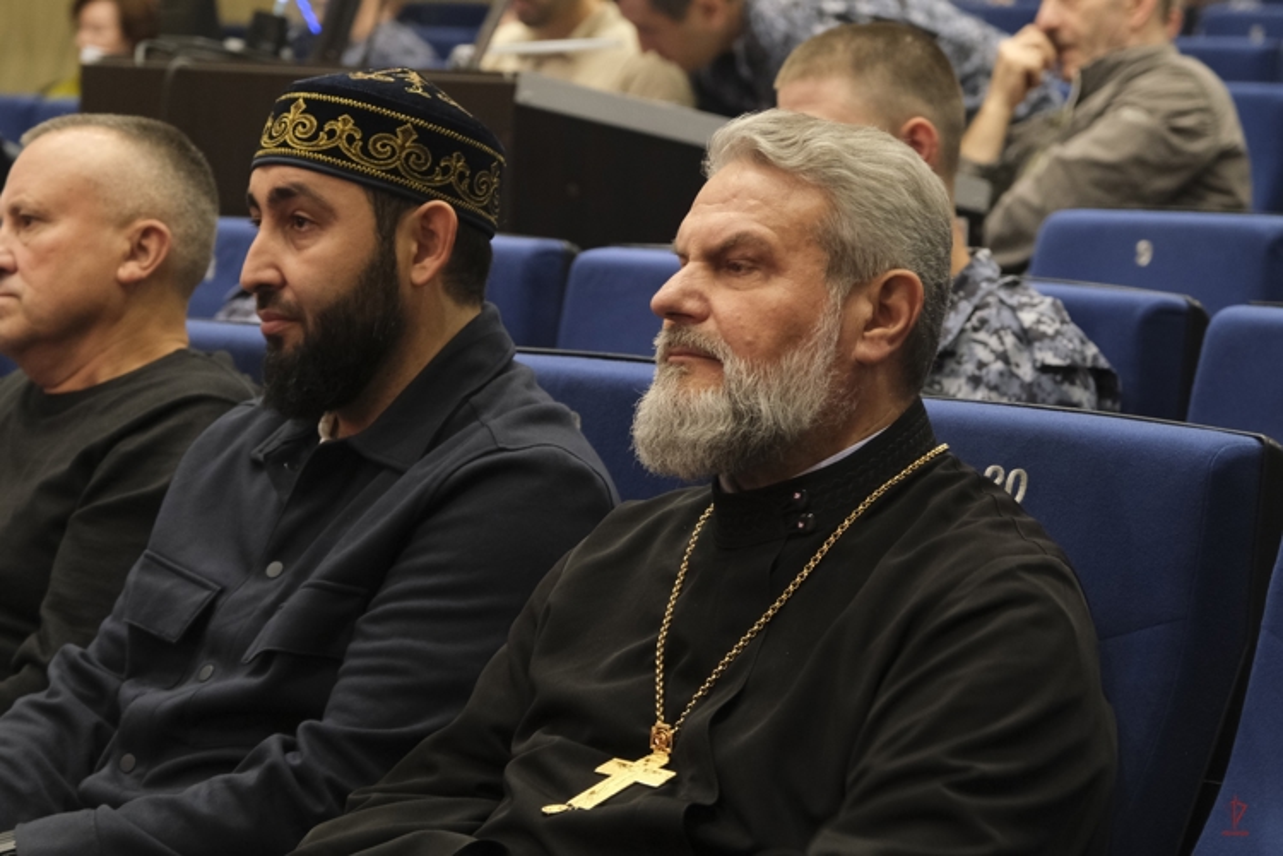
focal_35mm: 108
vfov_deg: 12.7
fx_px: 3849
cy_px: 428
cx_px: 642
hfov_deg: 18.9
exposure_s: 1/15
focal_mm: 72.1
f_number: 4
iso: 1600
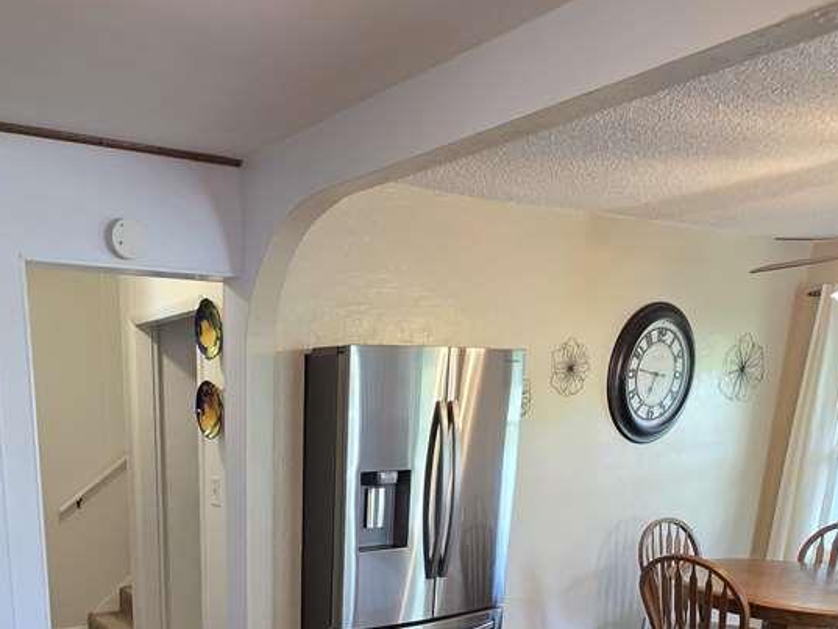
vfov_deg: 40.2
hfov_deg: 56.2
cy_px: 620
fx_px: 751
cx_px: 236
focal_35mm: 31
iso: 250
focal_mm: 2.2
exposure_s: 1/60
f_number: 1.9
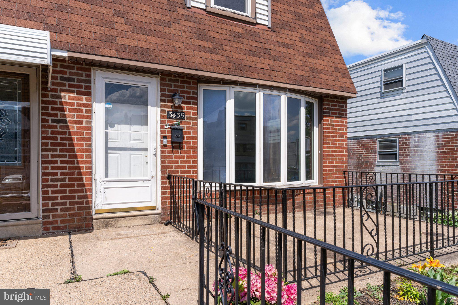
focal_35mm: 24
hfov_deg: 73.7
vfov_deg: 53.1
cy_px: 152
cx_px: 229
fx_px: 305
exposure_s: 1/800
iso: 400
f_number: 10
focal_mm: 24
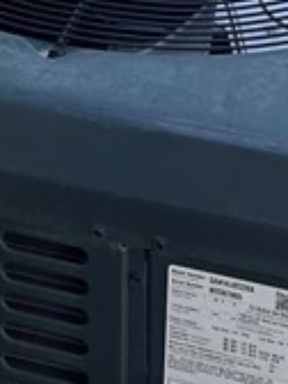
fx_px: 1620
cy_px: -507
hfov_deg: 10.1
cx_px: -18
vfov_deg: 11.4
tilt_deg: -6.4
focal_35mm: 146
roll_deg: +0.1
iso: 80
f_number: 1.78
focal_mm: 6.86
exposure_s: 1/1495
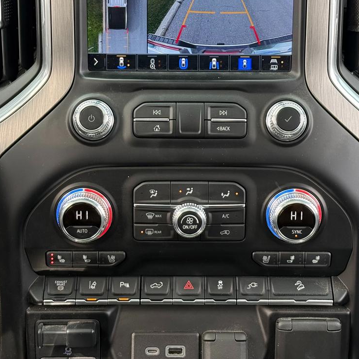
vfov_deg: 23.3
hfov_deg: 23.4
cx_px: 194
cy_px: 137
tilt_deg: -19.2
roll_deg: +0.1
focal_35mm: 74
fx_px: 868
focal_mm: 6.76
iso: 100
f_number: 1.78
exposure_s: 1/242
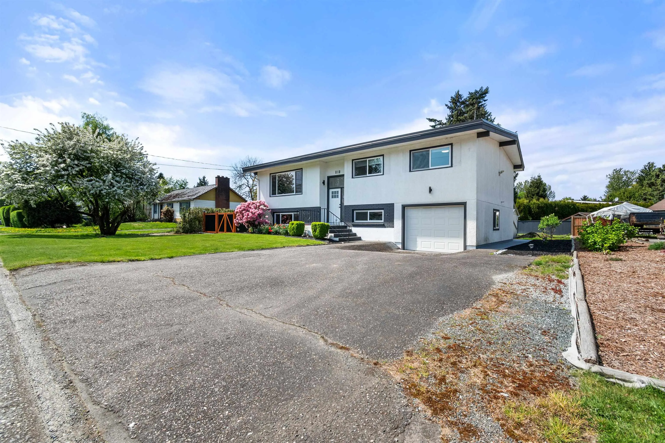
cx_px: 332
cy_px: 222
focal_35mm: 15
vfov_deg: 77.3
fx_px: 277
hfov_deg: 100.4
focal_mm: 10
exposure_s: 1/640
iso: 250
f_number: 8
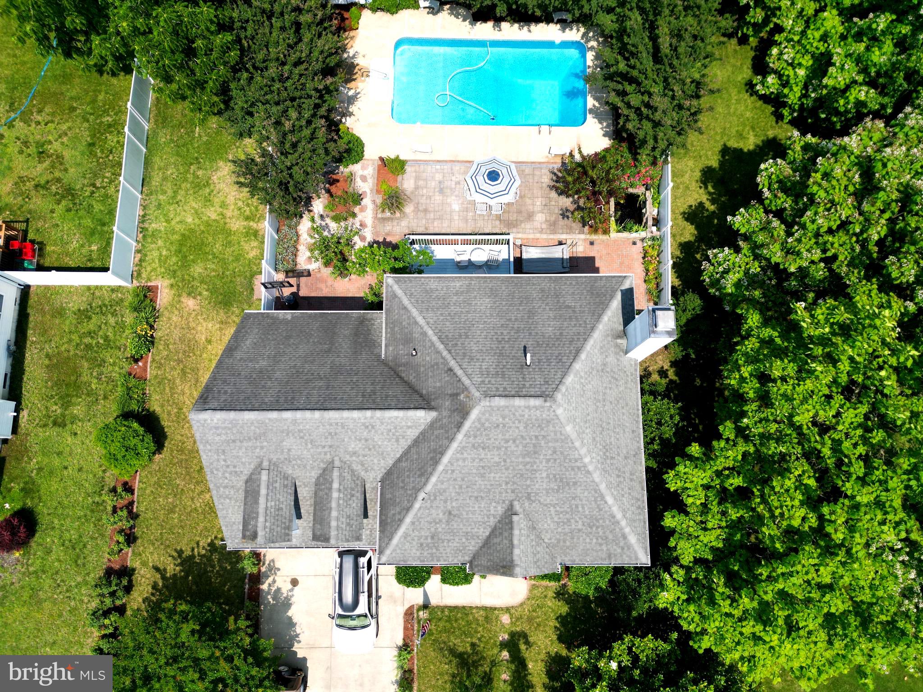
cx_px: 462
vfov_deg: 56.8
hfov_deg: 71.6
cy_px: 346
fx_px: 640
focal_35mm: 24
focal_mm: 6.72
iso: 140
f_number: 1.7
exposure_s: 1/3000
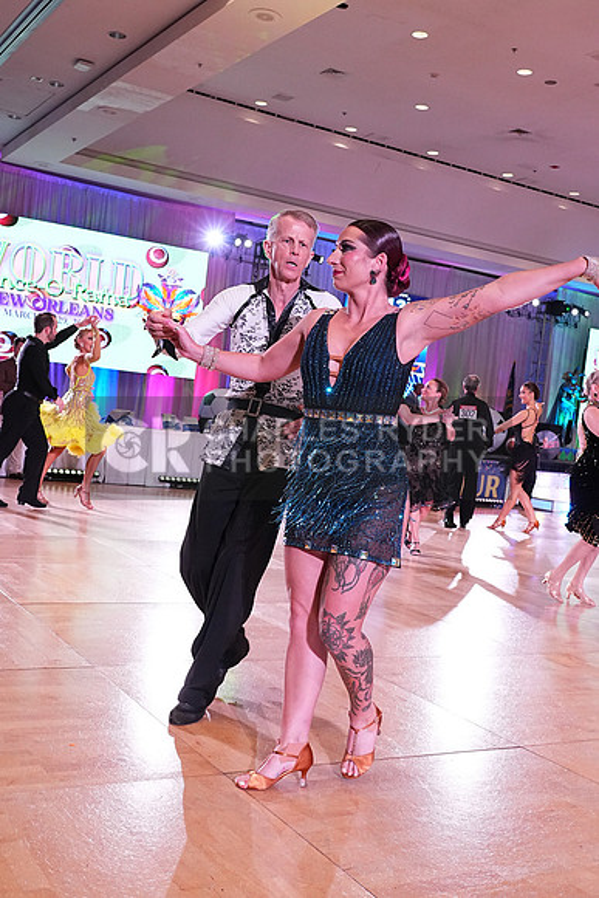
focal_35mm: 37
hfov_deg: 36.0
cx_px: 300
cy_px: 449
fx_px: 923
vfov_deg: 51.9
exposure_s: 1/400
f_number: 4.5
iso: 3200
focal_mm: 25
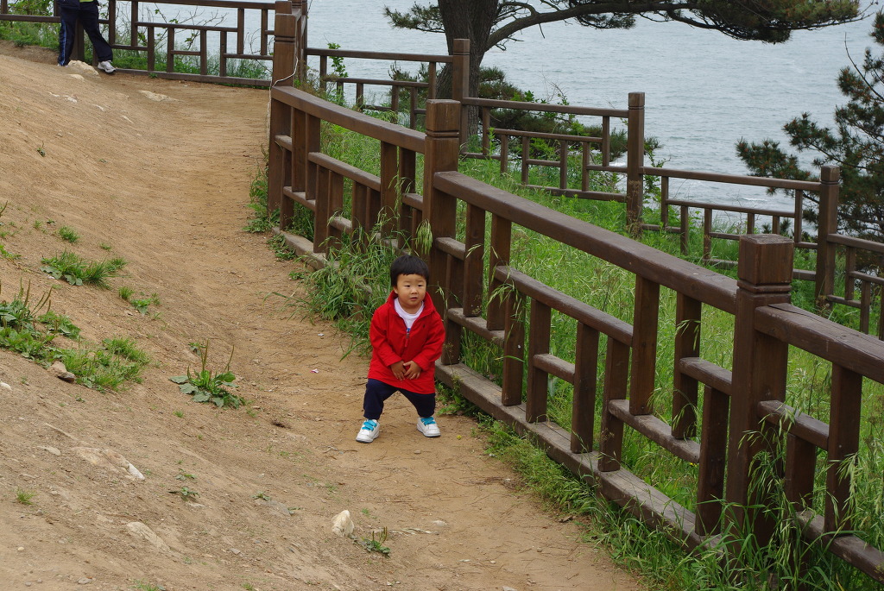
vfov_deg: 18.2
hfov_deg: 27.0
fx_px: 1843
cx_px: 442
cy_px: 296
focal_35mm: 75
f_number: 9.5
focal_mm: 50
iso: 200
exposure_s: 1/180
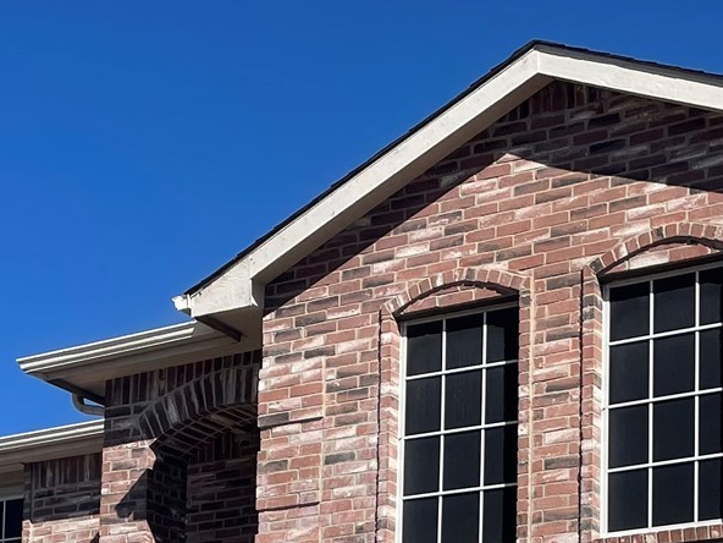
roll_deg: -0.2
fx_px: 1880
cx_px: 531
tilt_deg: +6.7
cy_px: 763
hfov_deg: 21.6
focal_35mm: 90
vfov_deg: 15.4
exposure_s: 1/5556
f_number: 1.6
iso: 32
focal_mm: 4.2
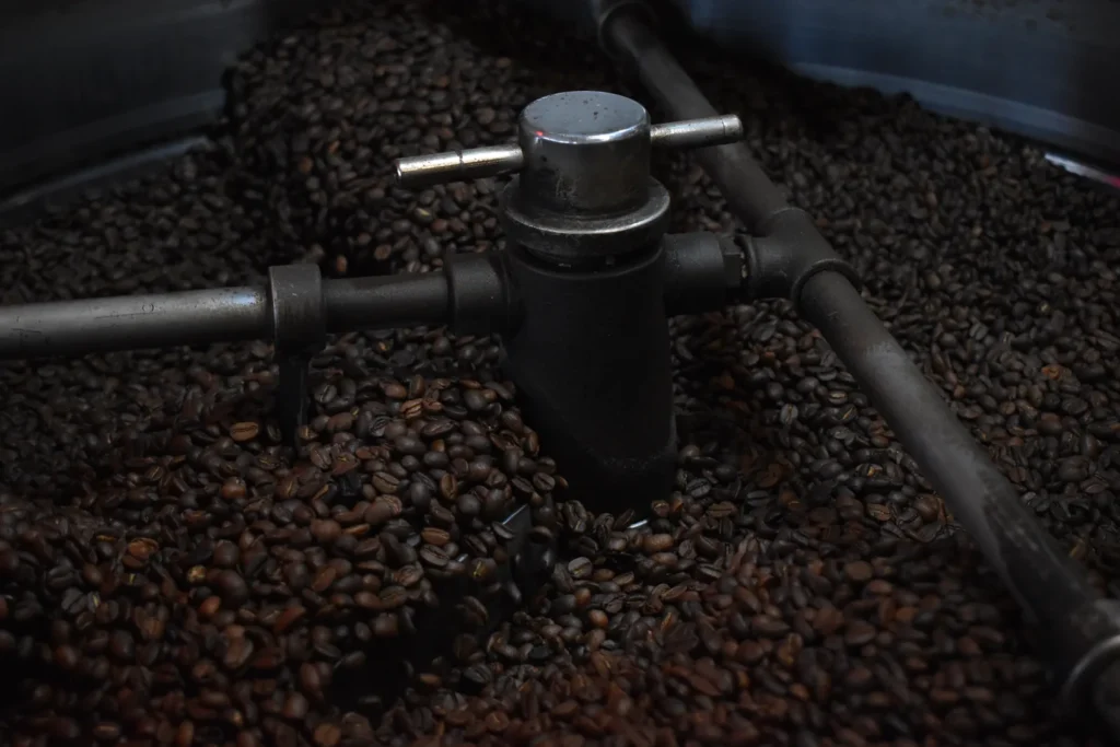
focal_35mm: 57
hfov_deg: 35.0
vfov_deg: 23.8
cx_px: 560
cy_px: 374
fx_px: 1773
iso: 3200
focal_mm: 38
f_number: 4.8
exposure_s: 1/400
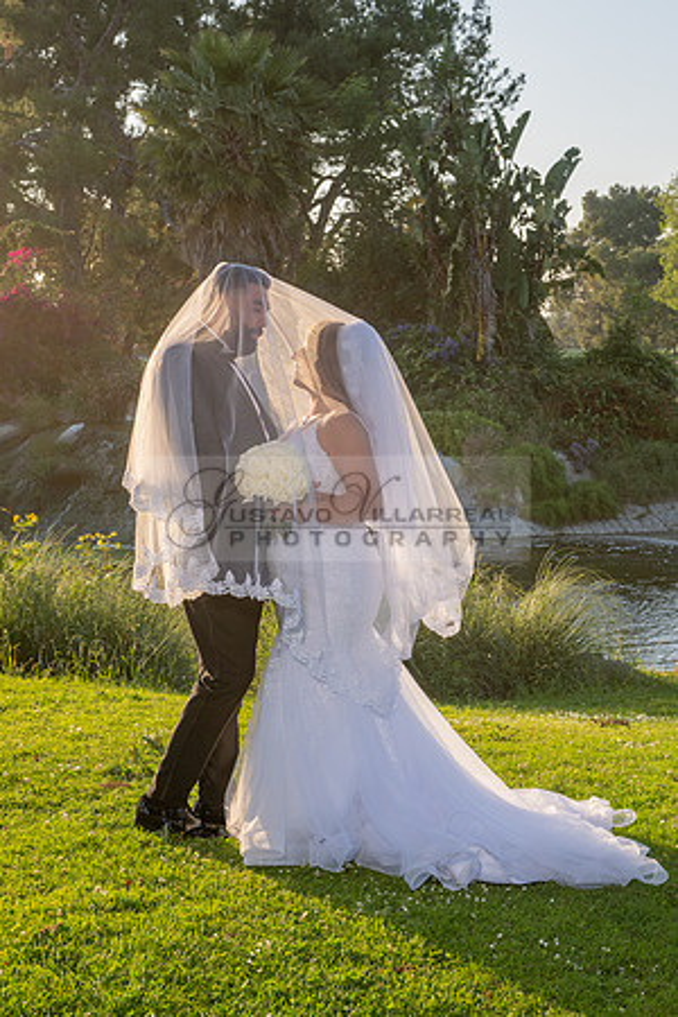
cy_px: 485
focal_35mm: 53
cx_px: 422
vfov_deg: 37.7
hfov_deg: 25.6
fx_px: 1488
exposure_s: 1/250
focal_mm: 32
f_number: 6.3
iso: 200
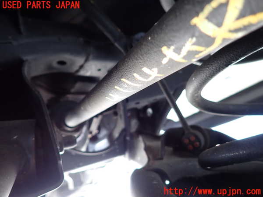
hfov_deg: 69.4
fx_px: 190
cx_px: 132
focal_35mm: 25
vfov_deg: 54.9
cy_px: 98
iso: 200
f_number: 2
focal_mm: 4.5
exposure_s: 1/50
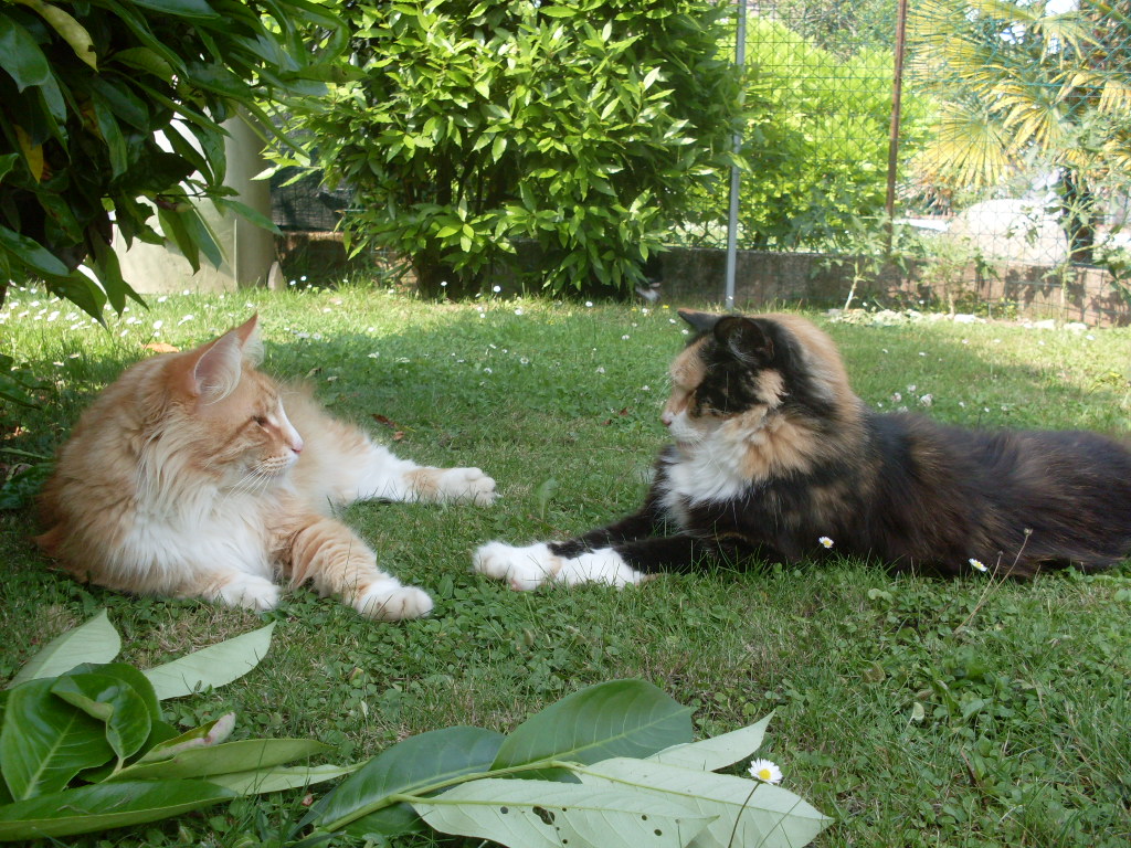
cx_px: 566
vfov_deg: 37.7
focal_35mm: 38
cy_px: 424
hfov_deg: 49.0
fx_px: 1242
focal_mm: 6.3
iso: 80
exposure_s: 1/250
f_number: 2.8
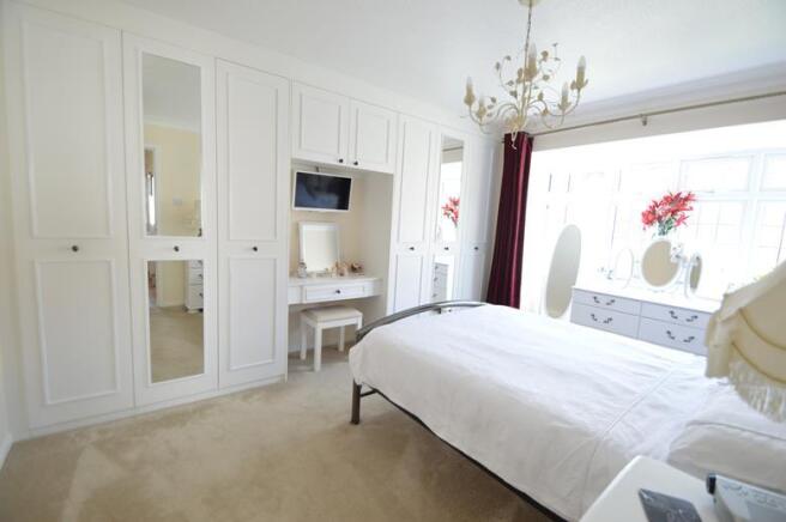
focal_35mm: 15
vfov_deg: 77.2
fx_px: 327
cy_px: 261
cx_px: 393
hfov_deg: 100.4
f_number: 3.5
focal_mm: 10
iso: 160
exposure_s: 1/15
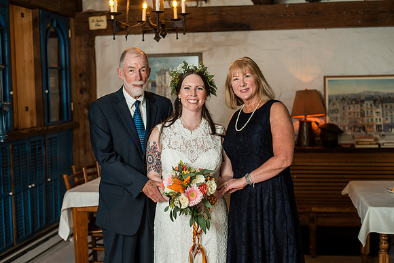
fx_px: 547
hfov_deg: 39.6
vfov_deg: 27.0
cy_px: 132
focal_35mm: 50
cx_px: 197
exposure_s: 1/80
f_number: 3.2
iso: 400
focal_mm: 50
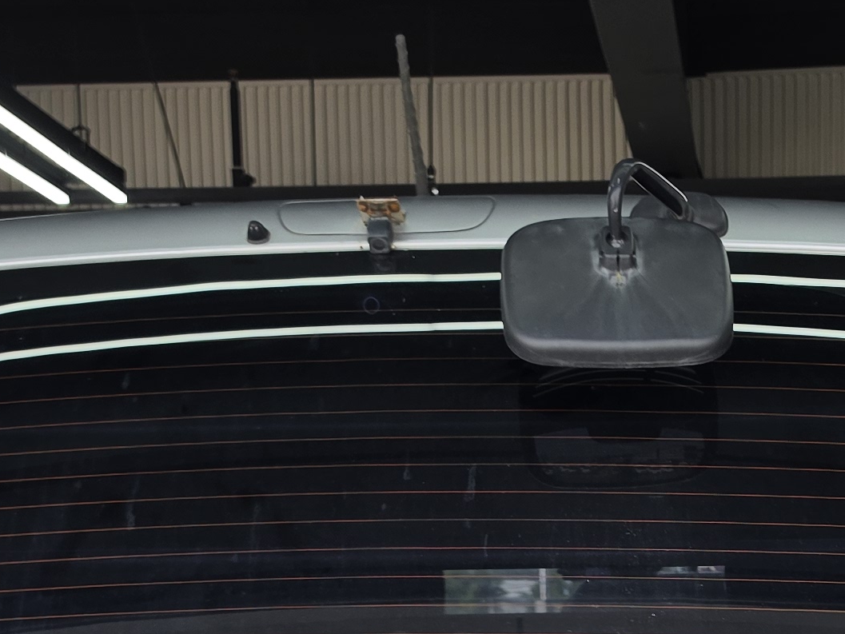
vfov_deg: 15.4
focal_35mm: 87
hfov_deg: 22.1
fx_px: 2124
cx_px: 717
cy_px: 1004
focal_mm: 6.5
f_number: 1.4
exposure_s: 1/359
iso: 25
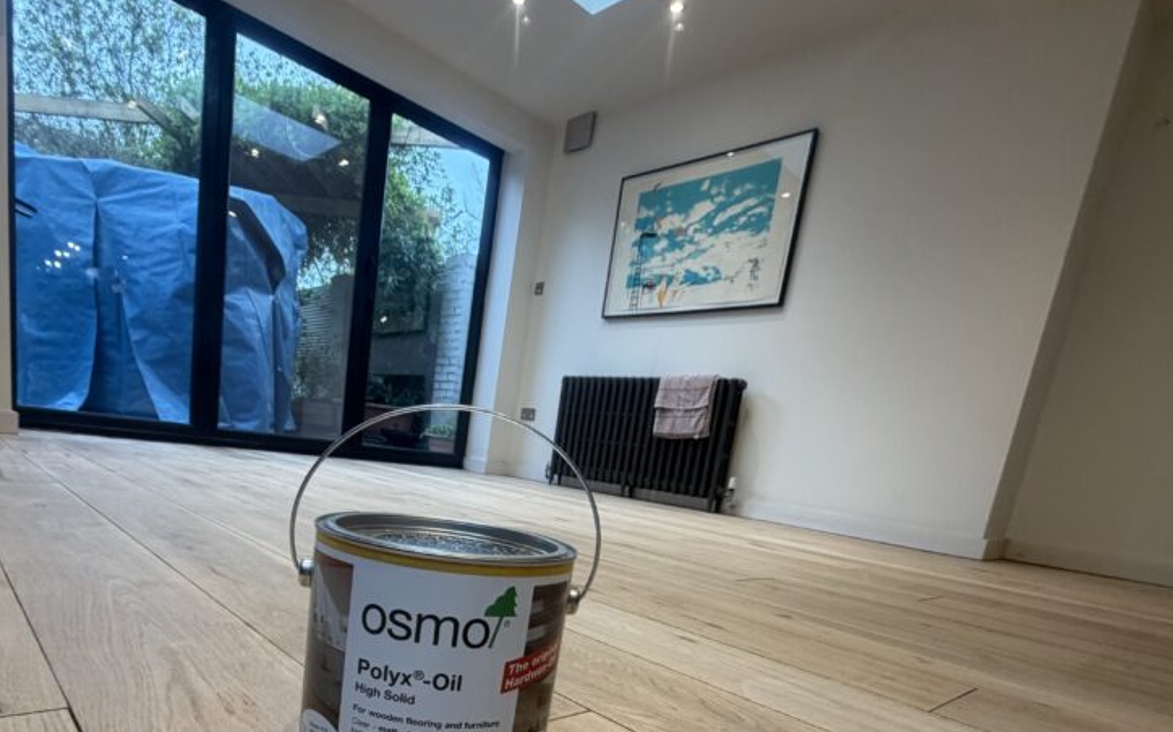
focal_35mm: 21
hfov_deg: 81.2
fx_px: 671
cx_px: 463
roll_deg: -7.8
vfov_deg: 53.6
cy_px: 580
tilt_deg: -13.1
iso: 200
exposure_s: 1/100
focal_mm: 2.22
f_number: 2.2
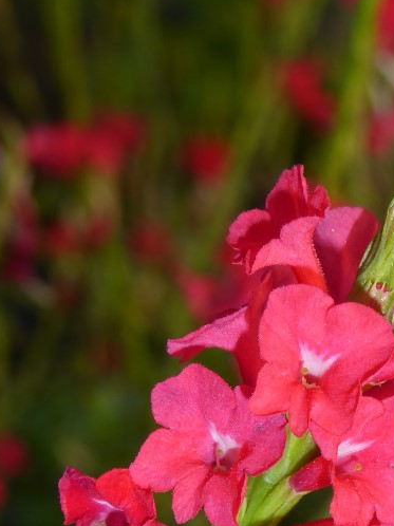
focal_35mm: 98
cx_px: 294
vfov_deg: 20.0
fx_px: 1489
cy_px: 359
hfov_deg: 15.0
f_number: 4.3
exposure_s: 1/60
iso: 100
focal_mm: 10.9
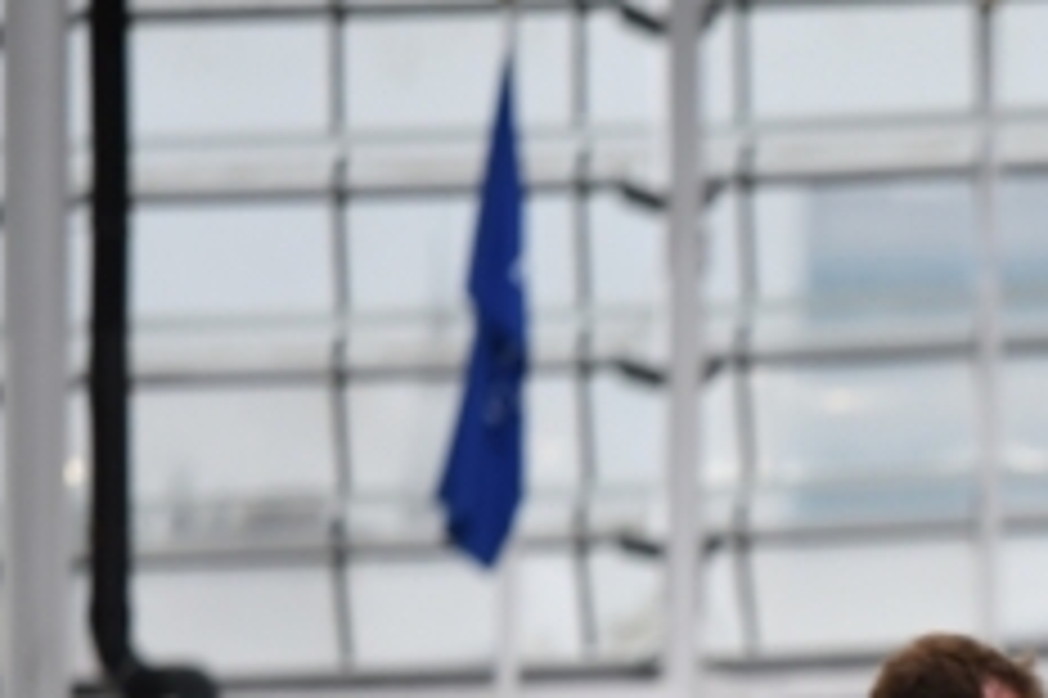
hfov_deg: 2.4
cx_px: 1723
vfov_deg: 1.6
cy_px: 1056
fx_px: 25453
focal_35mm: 875
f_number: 2.8
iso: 320
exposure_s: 1/1000
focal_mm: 170
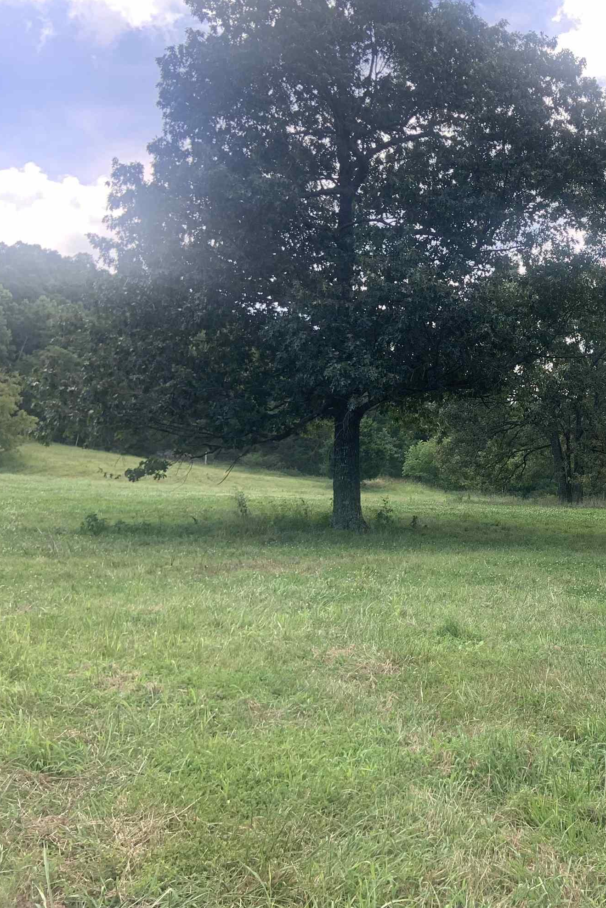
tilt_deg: +7.9
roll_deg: +1.8
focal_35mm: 42
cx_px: 679
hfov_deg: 28.7
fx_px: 1060
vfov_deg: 46.2
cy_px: 380
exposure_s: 1/437
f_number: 1.8
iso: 25
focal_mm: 4.25
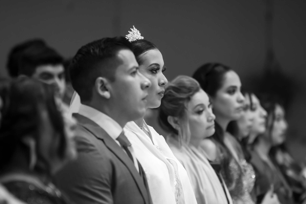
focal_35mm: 300
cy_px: 102
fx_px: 2550
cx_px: 153
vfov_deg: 4.6
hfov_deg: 6.9
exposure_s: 1/160
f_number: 3.5
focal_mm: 200
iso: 1000
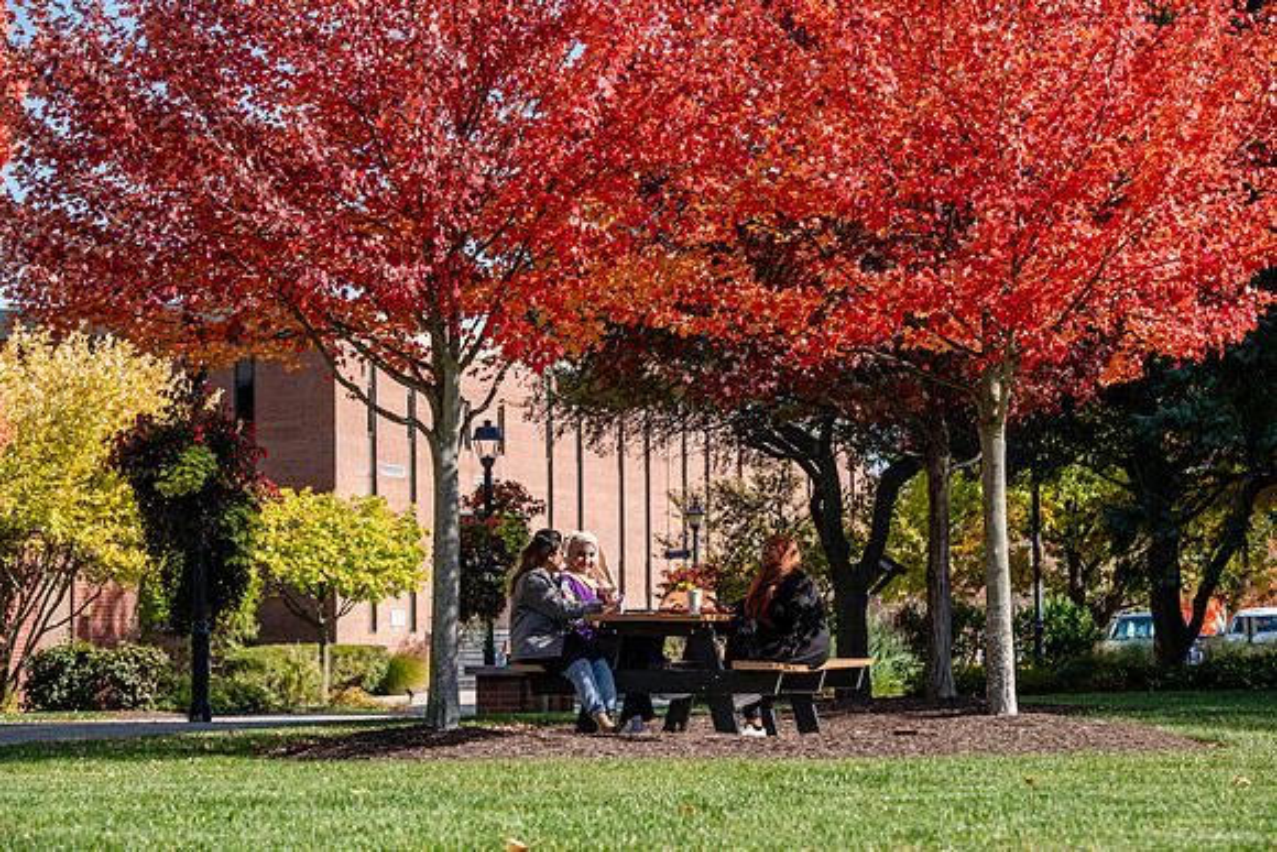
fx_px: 3548
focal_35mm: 100
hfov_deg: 20.4
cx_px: 638
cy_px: 426
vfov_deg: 13.7
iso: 160
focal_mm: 100
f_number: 6.3
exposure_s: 1/400
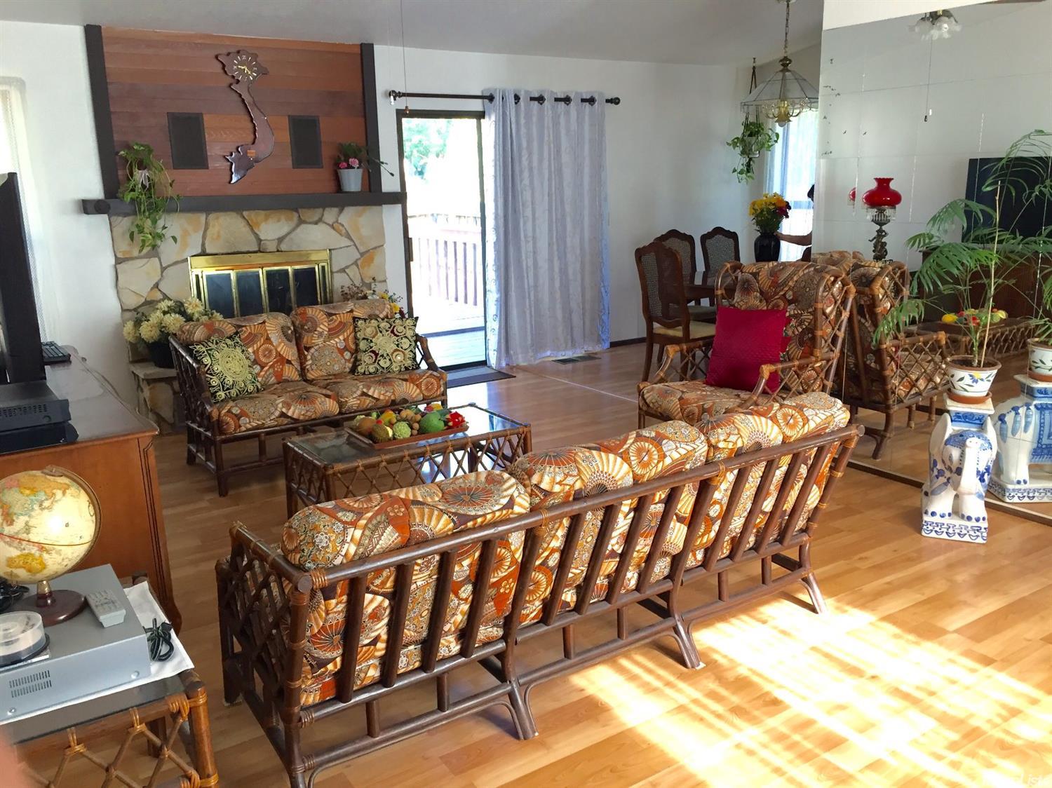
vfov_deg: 48.2
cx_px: 526
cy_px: 394
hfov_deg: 61.7
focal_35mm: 29
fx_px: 881
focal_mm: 4.15
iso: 32
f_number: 2.2
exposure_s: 1/30
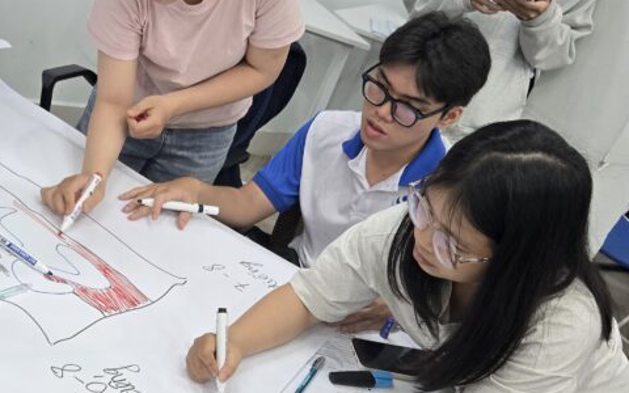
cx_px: 190
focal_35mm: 52
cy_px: 179
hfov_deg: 38.3
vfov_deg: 24.9
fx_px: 891
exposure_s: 1/100
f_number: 1.8
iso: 125
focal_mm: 5.4
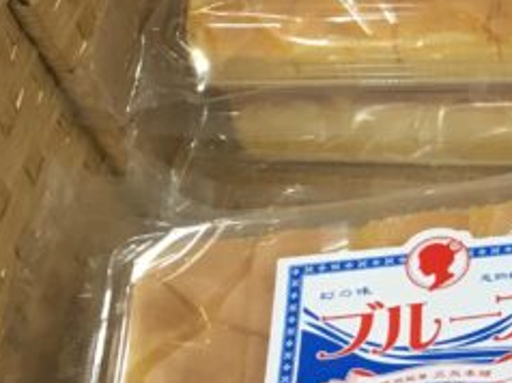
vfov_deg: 11.7
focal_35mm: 125
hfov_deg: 14.4
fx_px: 1847
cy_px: -6
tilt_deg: -42.8
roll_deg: +0.5
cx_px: 848
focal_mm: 4.15
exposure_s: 1/30
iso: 100
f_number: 2.2
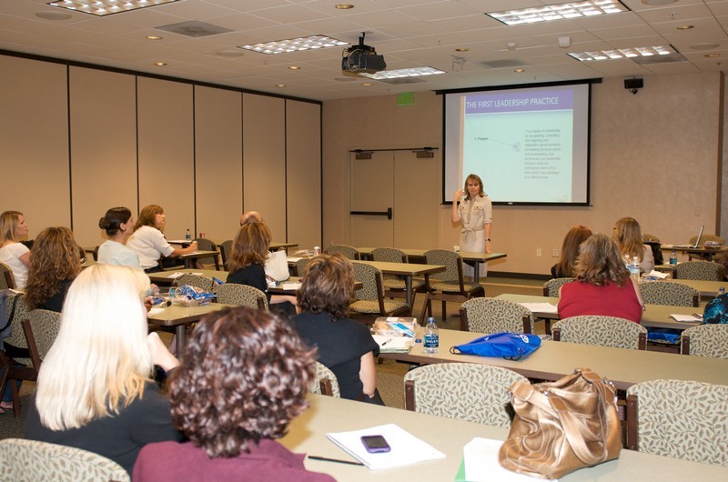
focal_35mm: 36
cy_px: 241
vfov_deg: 36.7
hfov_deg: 53.2
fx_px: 727
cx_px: 364
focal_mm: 24
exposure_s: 1/100
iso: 400
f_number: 3.2
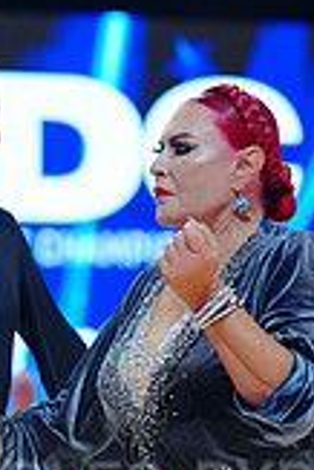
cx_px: 50
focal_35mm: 242
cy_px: 519
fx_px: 3159
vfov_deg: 8.4
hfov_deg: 5.7
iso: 400
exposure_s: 1/500
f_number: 2
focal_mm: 68
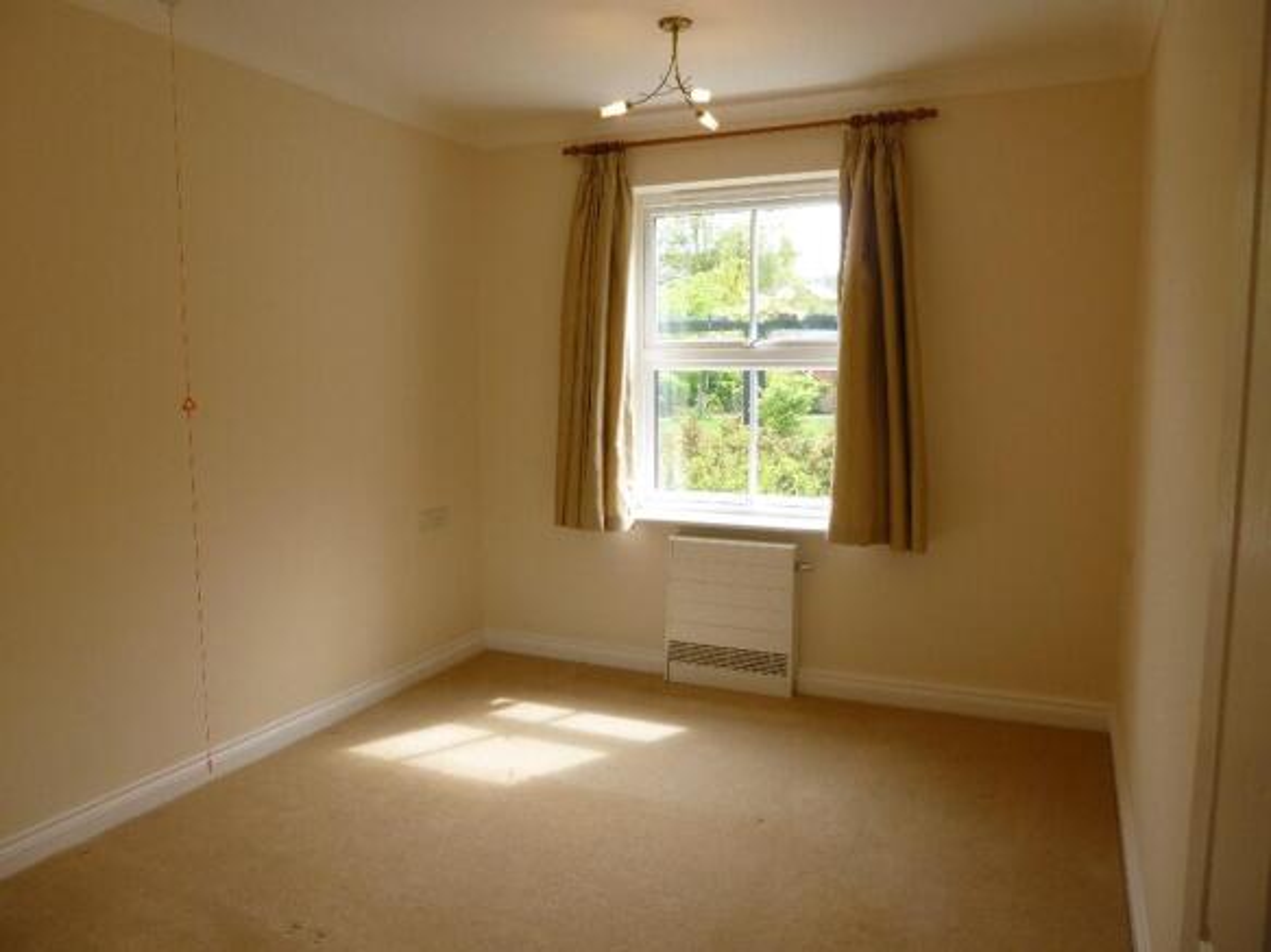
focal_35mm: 25
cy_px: 476
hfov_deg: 69.4
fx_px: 918
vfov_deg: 54.9
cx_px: 636
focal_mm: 4.5
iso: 100
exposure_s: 1/100
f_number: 3.1
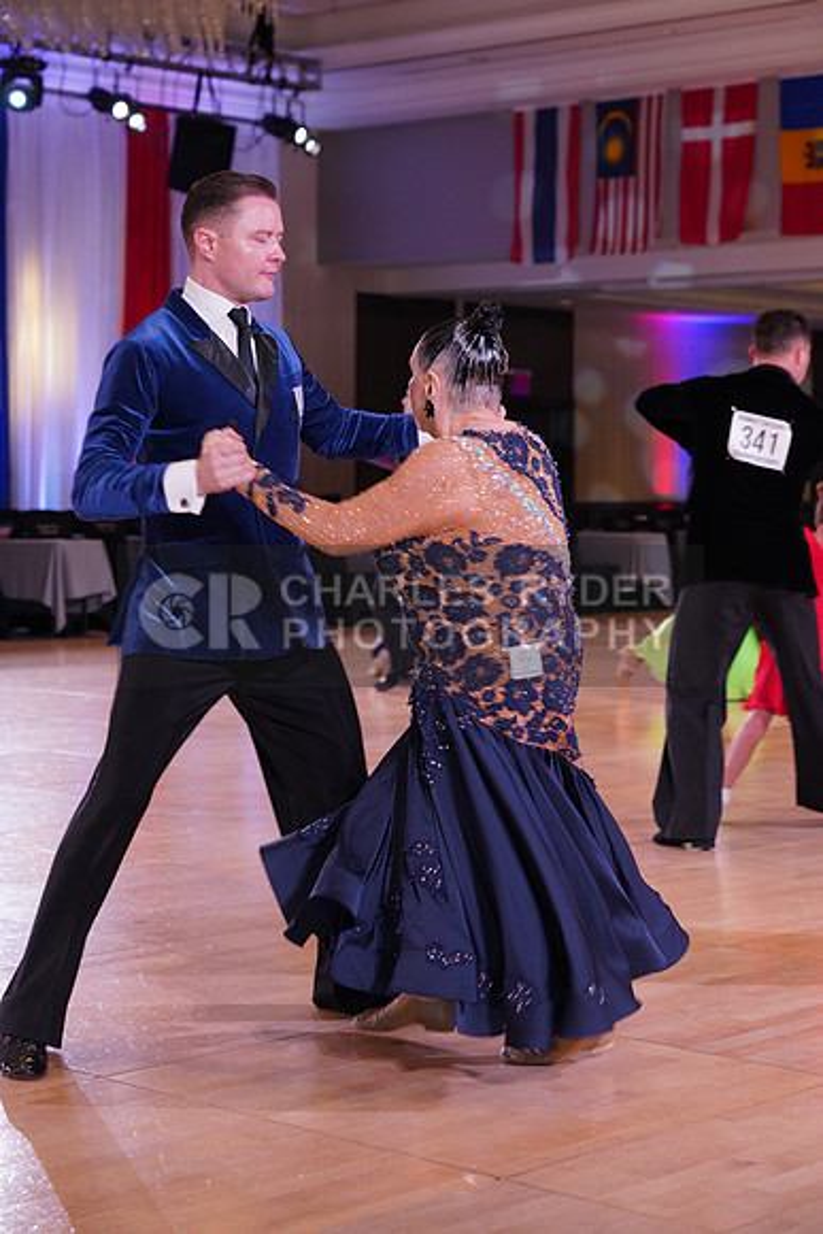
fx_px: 2433
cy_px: 617
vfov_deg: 28.4
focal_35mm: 71
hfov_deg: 19.2
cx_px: 412
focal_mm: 71
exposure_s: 1/160
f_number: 5
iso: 1250
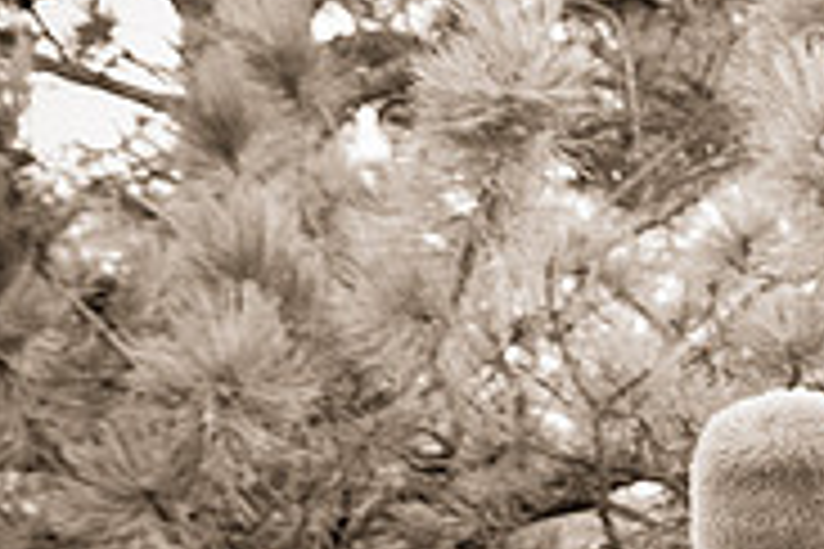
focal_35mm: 162
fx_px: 3708
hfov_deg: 12.0
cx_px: 1297
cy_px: 693
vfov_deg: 8.4
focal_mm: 34
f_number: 4.5
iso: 1000
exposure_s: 1/60
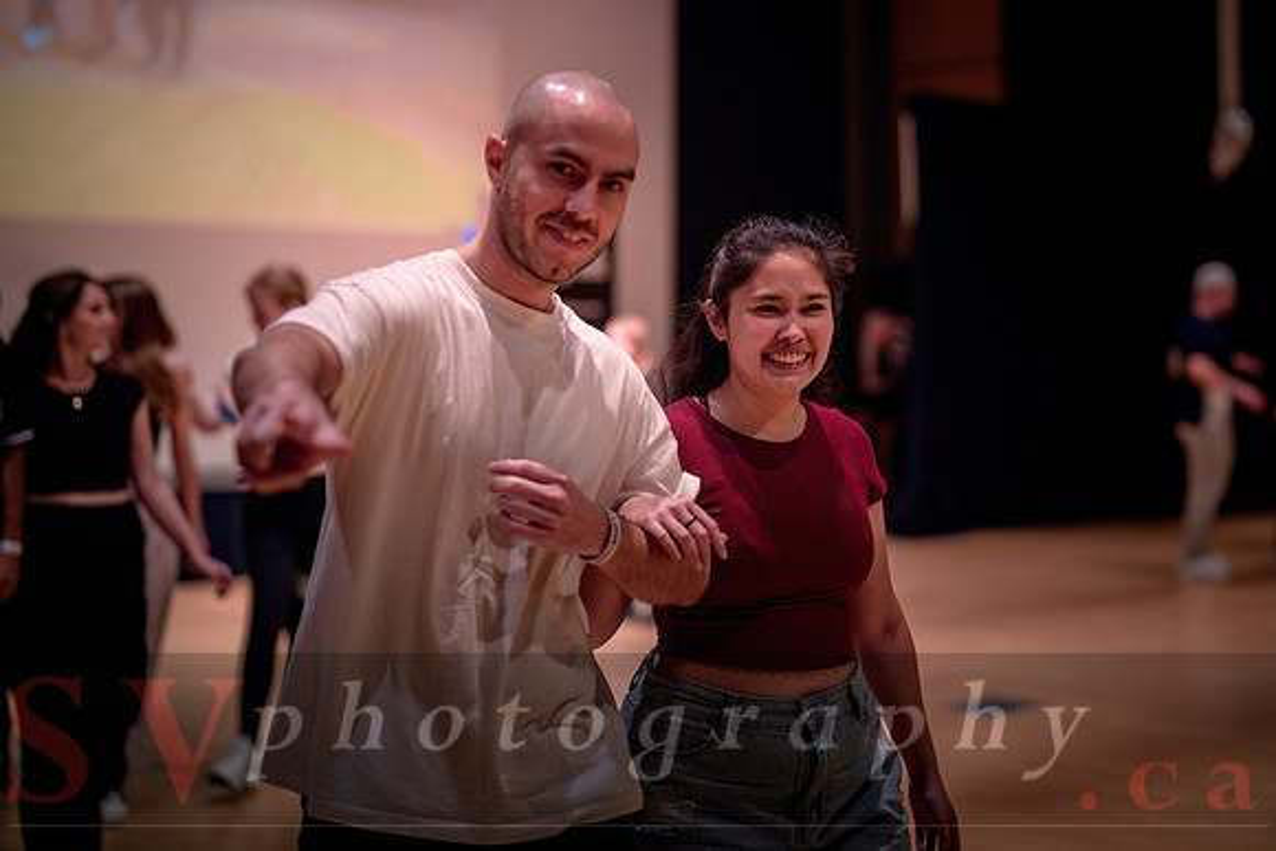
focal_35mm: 61
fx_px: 2165
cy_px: 331
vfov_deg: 22.2
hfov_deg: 32.7
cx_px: 779
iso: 1250
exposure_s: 1/320
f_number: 1.4
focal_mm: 50
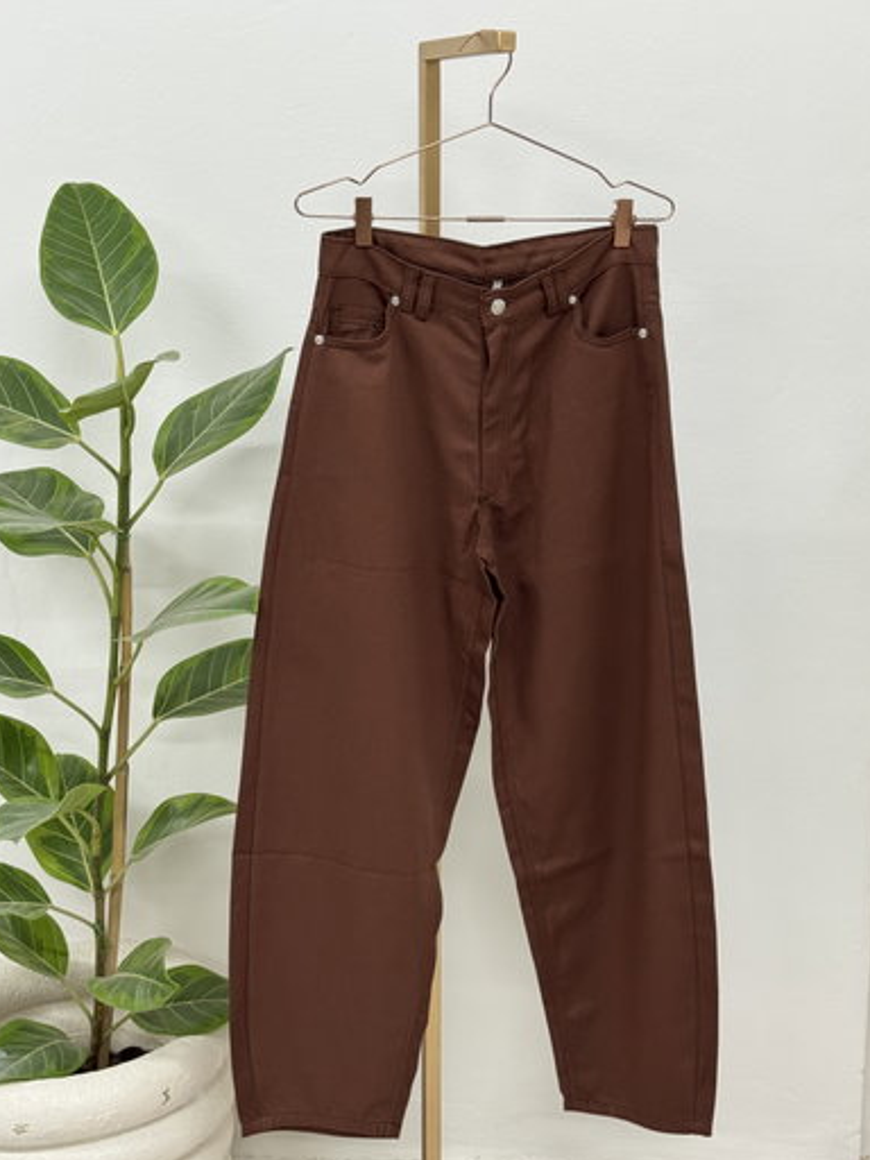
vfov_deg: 38.2
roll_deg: +0.6
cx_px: 426
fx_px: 1676
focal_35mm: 50
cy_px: 581
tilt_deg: -14.1
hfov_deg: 29.1
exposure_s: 1/50
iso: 160
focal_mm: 6.76
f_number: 1.78
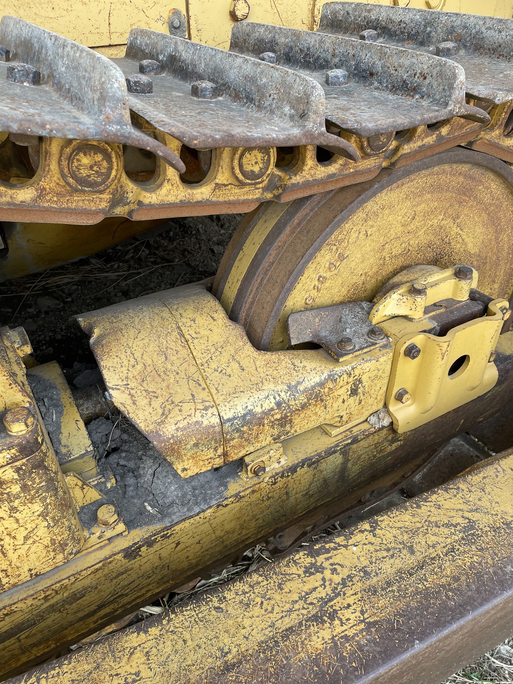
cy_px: 342
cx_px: 256
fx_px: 514
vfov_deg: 67.3
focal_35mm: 26
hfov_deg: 53.1
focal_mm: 4.2
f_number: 1.6
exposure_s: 1/310
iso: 32
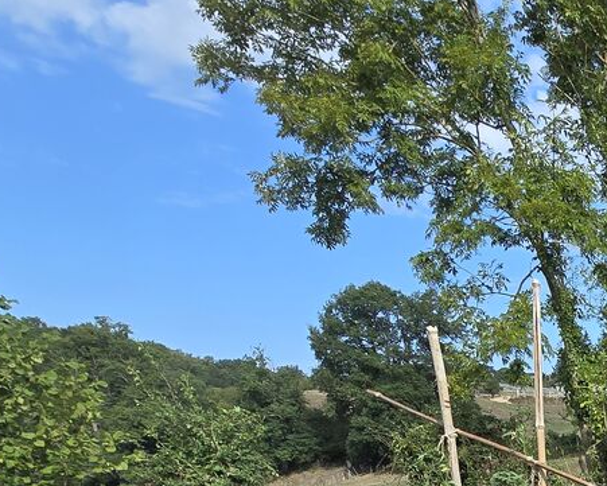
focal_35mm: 45
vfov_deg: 25.1
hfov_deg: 29.2
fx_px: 809
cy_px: 735
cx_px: 865
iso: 50
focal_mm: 2.2
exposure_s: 1/1347
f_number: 2.2
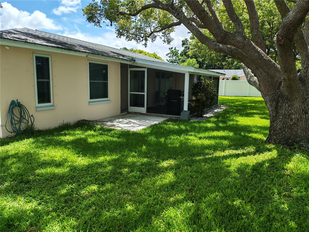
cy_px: 116
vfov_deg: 51.4
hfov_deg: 65.3
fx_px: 241
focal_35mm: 27
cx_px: 154
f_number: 1.9
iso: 50
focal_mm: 6.12
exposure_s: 1/860
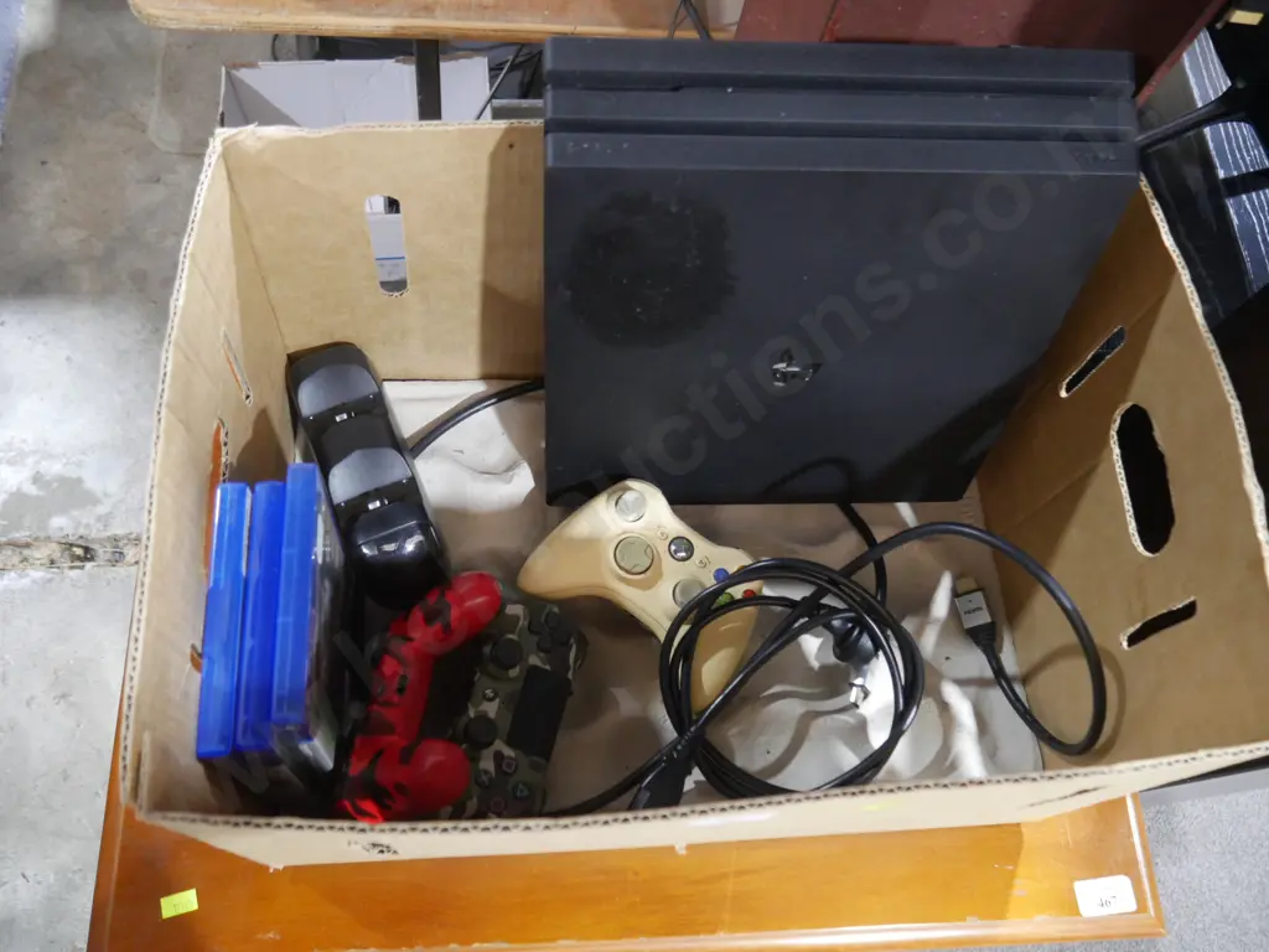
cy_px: 476
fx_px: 1026
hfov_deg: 63.4
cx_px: 634
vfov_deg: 49.7
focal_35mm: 28
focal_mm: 14
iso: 2000
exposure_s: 1/60
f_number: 3.5
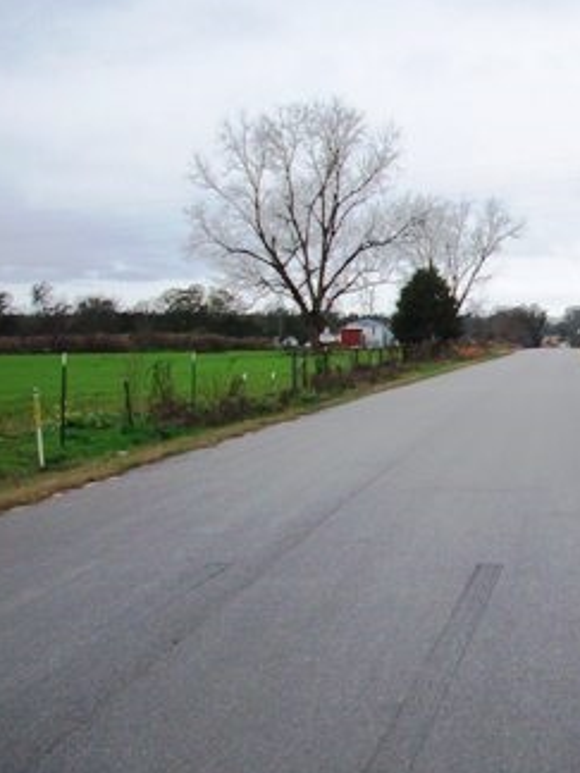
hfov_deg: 19.0
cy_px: 451
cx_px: 702
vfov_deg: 26.6
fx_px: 1631
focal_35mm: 73
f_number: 2.8
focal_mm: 6.2
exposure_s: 1/573
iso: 80
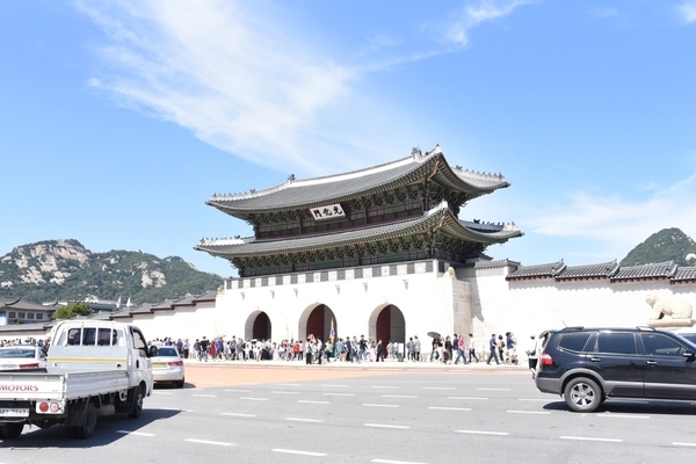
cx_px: 348
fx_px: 677
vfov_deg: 37.9
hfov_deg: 54.4
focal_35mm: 35
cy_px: 232
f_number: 9
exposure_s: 1/4000
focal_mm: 35
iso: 3200
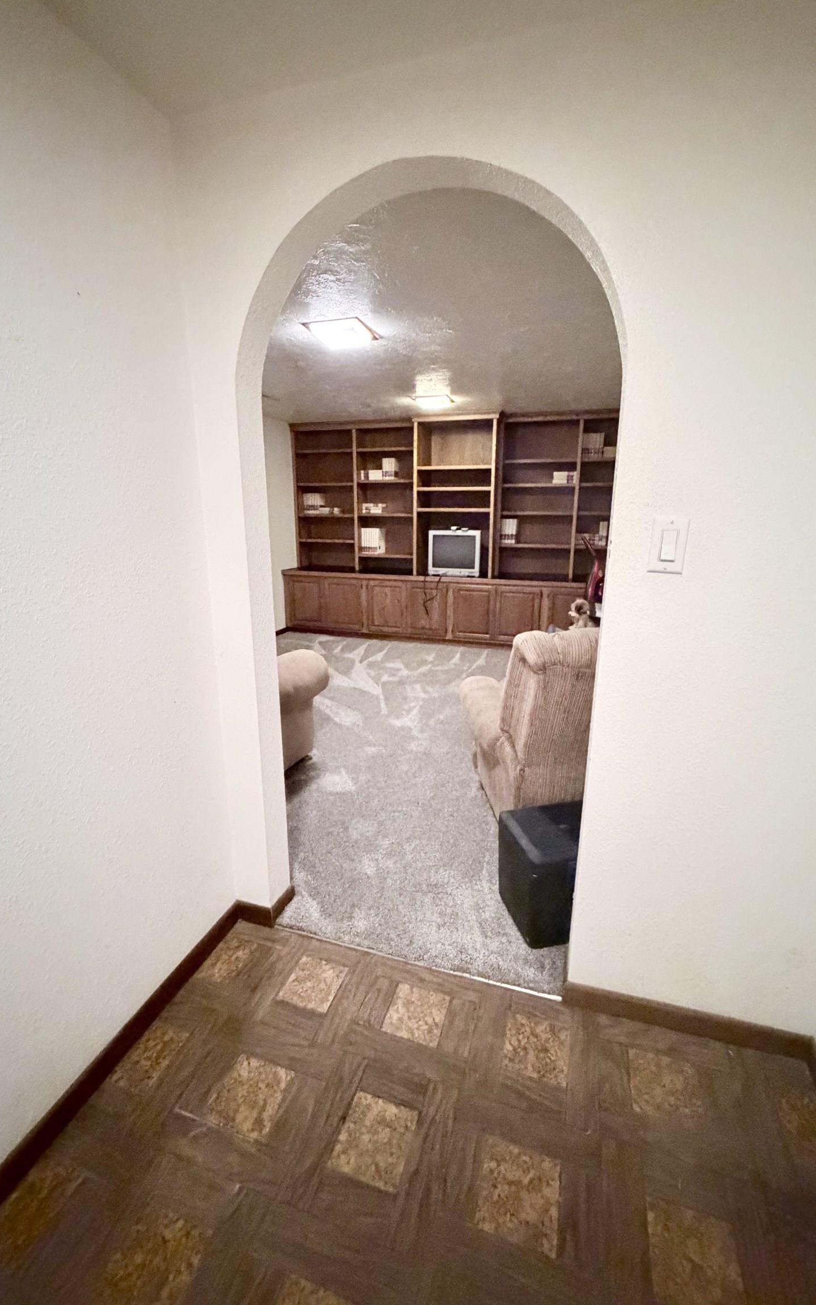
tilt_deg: -14.3
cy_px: 646
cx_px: 419
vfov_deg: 101.5
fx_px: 534
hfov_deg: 74.8
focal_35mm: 15
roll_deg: -1.4
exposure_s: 1/40
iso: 1250
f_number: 2.2
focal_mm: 2.22
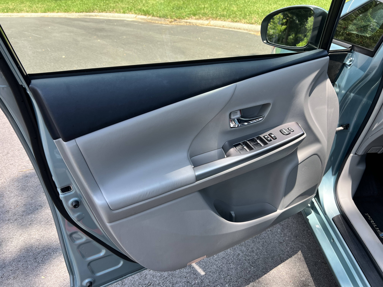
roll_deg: +3.8
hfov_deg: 67.3
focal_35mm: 26
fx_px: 288
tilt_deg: -32.2
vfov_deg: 53.1
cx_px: 192
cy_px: 144
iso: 50
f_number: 1.5
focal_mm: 5.7
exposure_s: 1/611
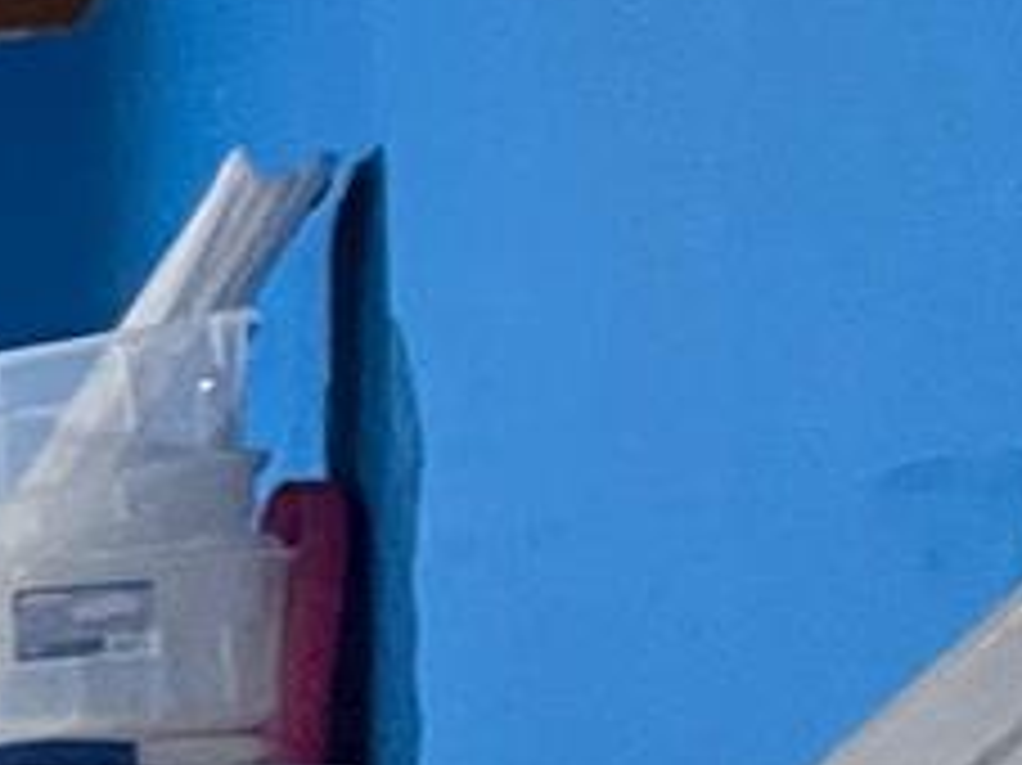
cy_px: 1044
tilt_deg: -8.4
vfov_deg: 8.0
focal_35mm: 183
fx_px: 5400
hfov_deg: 8.6
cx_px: -2233
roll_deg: +2.8
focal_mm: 5.1
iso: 400
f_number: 1.6
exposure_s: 1/40
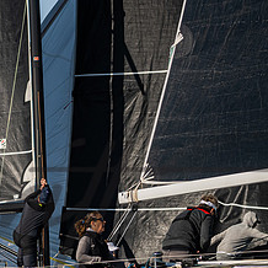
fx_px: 2514
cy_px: 181
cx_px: 1
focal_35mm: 287
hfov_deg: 6.1
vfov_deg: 6.1
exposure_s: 1/6400
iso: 400
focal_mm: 110
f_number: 4.5
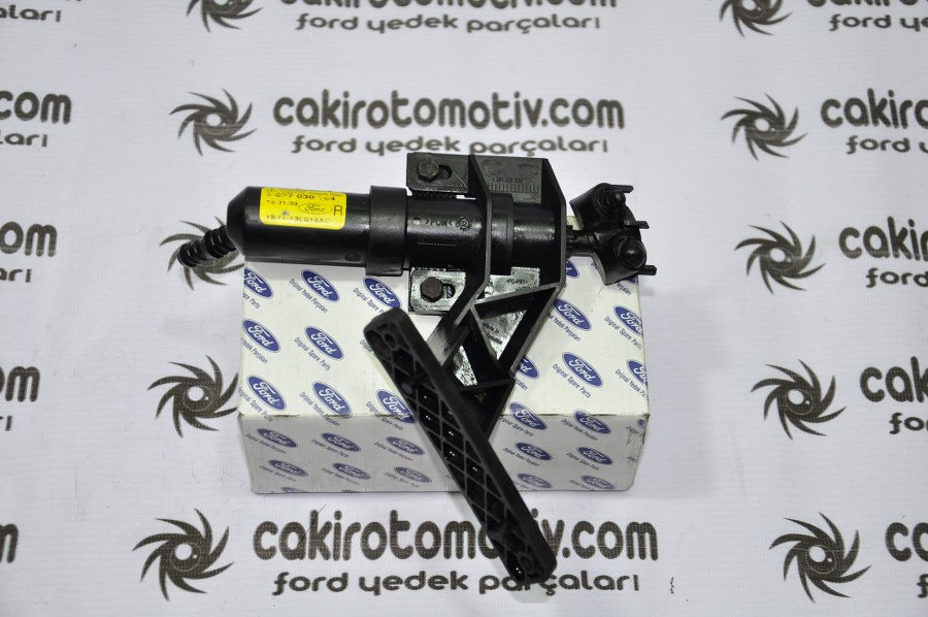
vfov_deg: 18.1
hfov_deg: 27.0
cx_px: 464
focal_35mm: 75
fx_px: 1931
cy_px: 308
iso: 200
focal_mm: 50
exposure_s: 1/40
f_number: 5
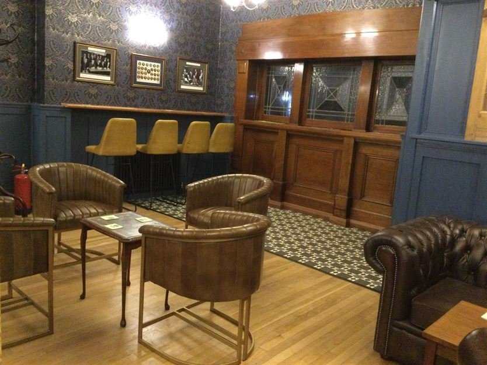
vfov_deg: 45.4
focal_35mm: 31
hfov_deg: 58.4
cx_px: 244
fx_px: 436
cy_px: 182
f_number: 2.4
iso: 640
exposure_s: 1/17
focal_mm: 3.3
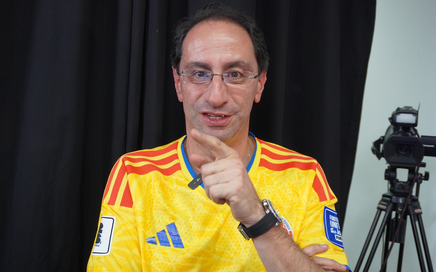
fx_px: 470
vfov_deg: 32.3
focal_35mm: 40
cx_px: 216
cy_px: 139
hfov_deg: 49.8
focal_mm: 25
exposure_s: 1/160
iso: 1250
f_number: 4.5
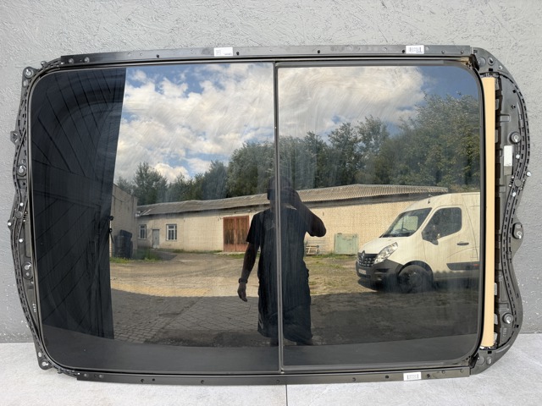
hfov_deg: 71.6
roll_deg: +2.0
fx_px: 376
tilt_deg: -11.9
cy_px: 203
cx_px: 271
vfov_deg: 56.8
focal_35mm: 24
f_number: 1.78
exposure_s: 1/152
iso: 50
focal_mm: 6.76
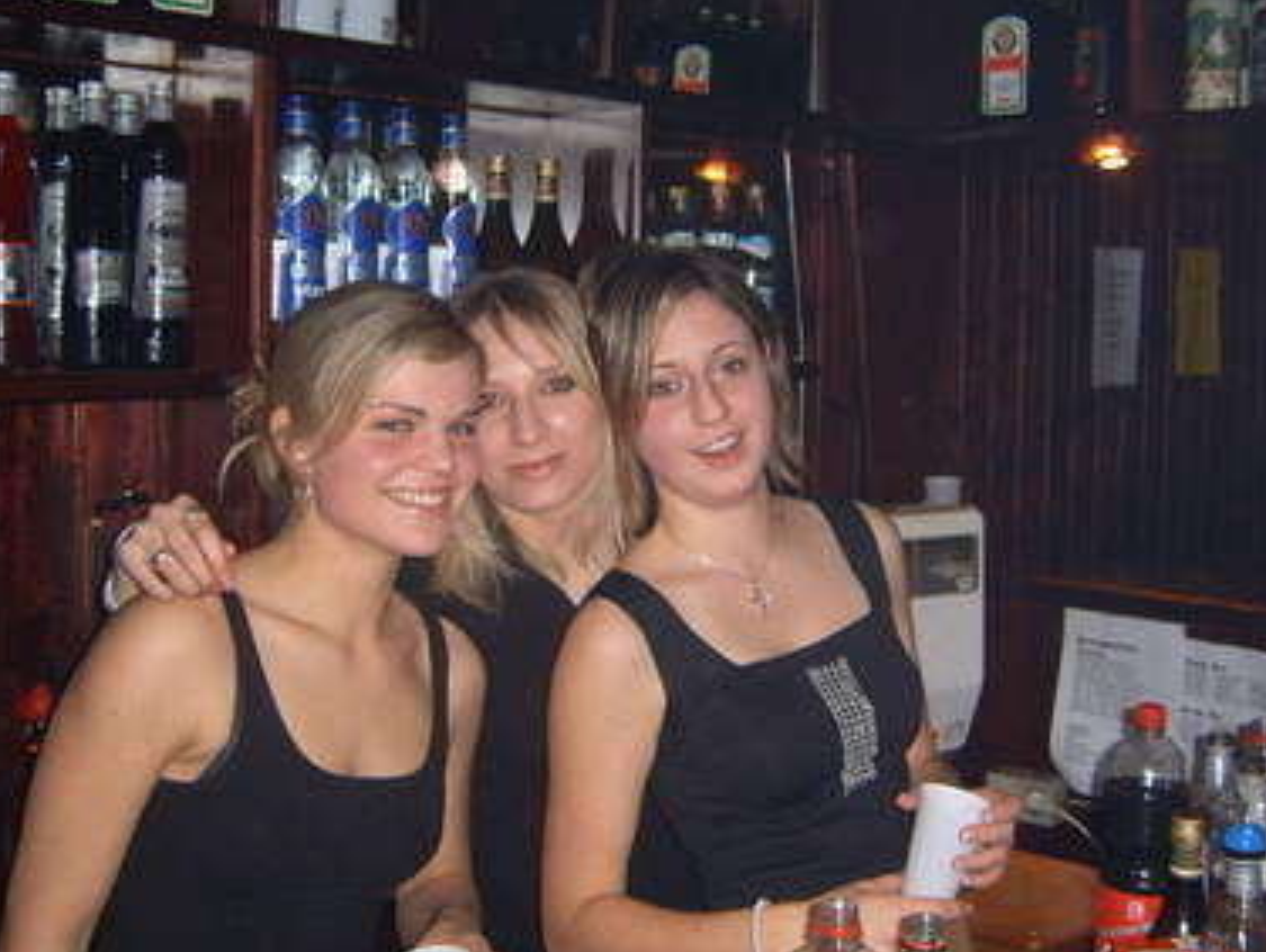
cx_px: 618
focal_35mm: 44
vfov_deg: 32.9
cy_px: 395
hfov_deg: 42.9
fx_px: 1611
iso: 100
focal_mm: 5.8
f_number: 2.8
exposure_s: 1/30
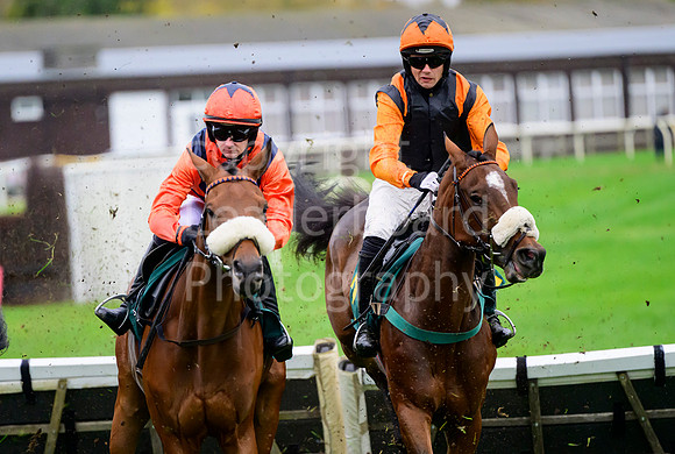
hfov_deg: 7.2
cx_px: 334
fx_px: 5375
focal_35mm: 286
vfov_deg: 4.8
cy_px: 230
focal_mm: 200
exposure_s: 1/1600
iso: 2500
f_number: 2.8
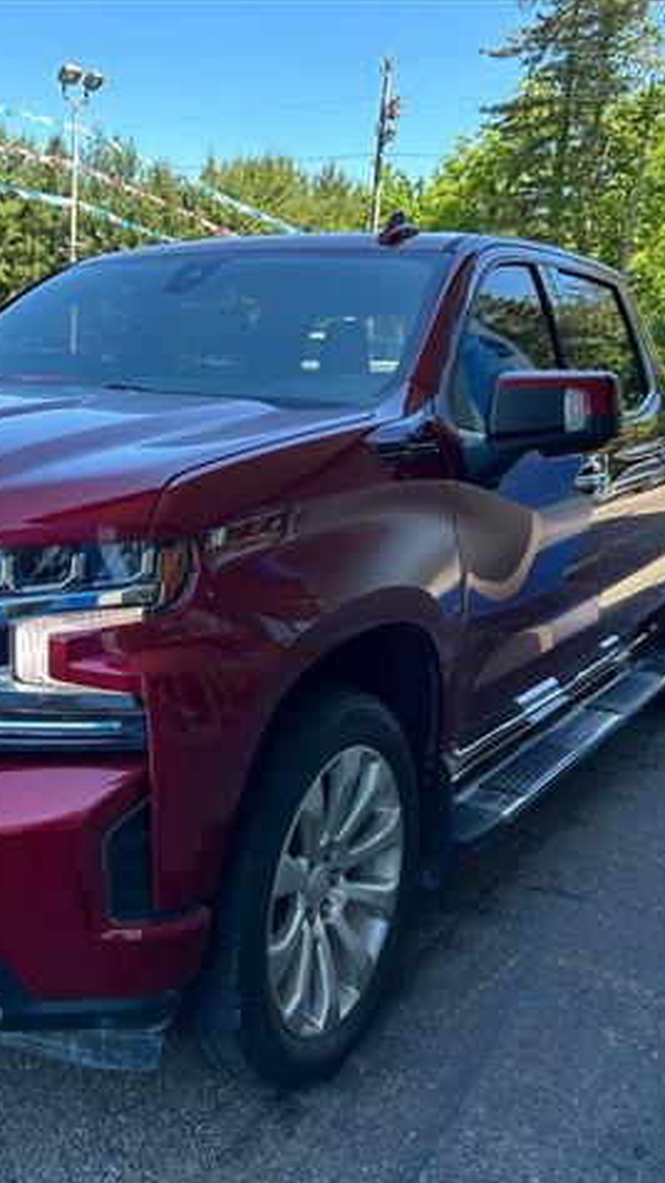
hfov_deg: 30.6
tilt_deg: -11.2
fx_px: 1192
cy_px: 593
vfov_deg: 52.8
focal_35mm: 38
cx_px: 161
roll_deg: -2.3
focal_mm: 5.7
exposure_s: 1/365
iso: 50
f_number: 1.5
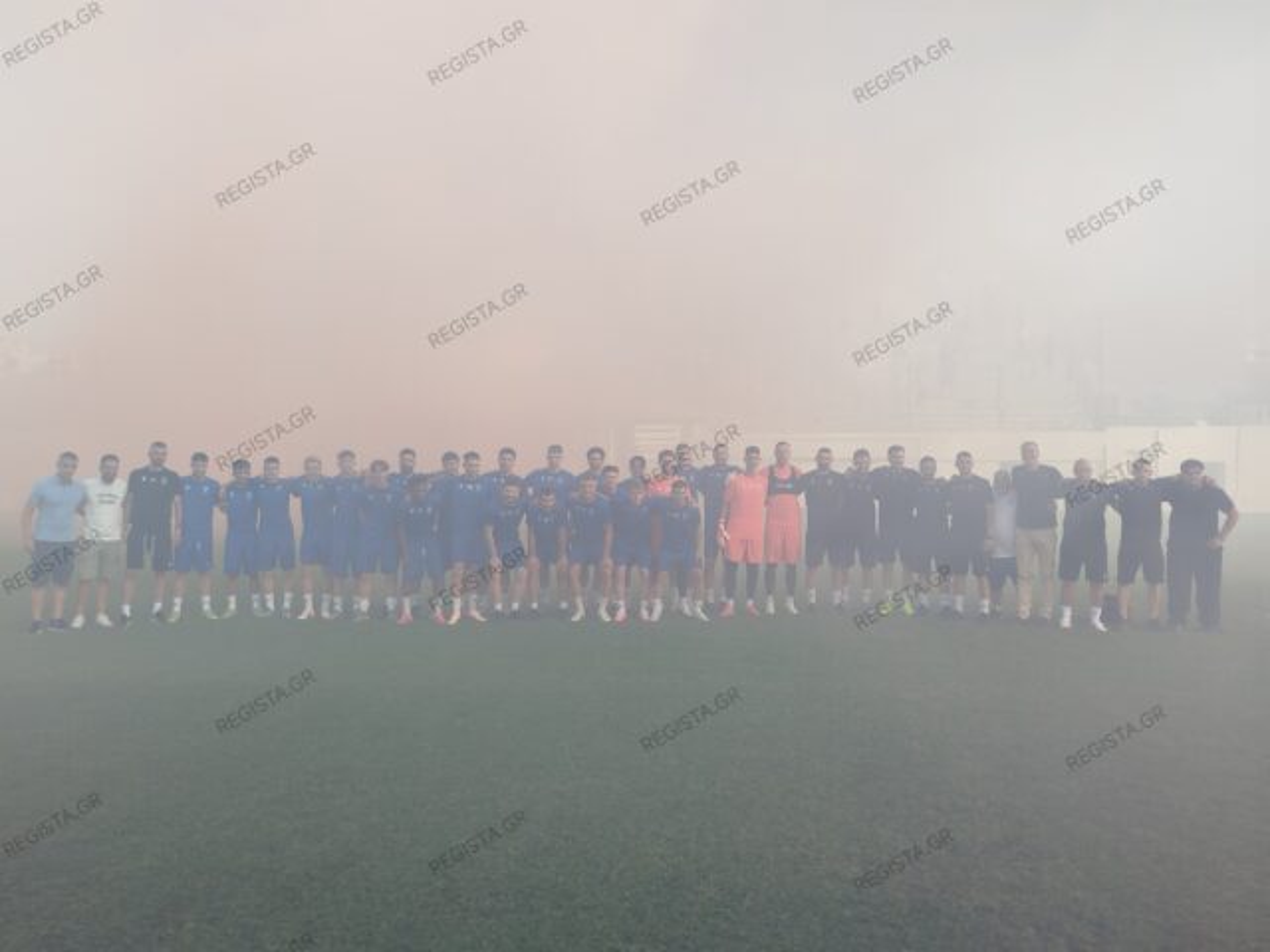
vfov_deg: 48.2
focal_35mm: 29
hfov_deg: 61.7
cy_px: 476
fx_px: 1064
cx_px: 635
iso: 50
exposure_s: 1/357
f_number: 1.7
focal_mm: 5.31
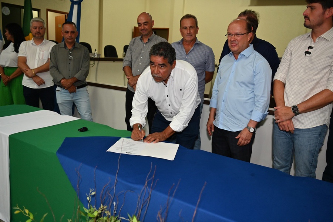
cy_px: 111
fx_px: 277
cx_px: 166
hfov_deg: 62.0
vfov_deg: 43.6
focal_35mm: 30
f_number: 2.8
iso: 1250
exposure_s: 1/200
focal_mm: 30
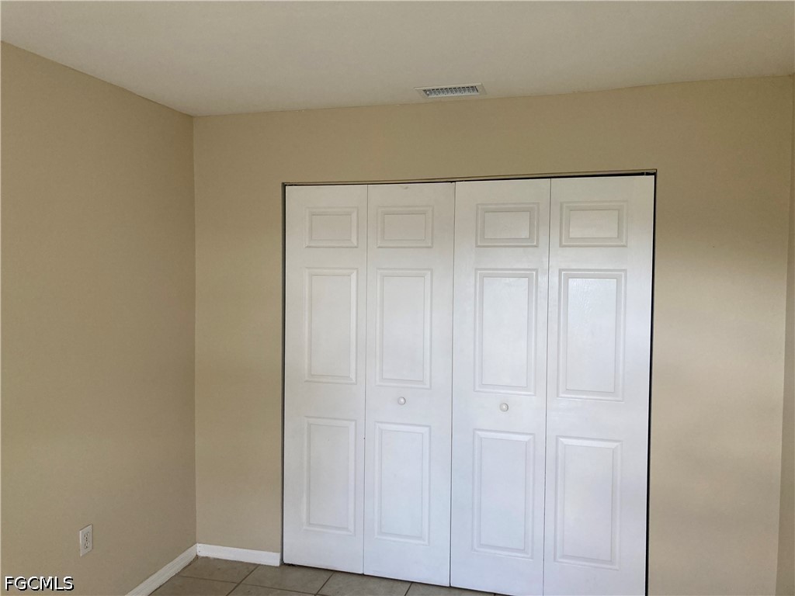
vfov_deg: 49.7
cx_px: 398
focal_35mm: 28
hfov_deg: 63.4
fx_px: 643
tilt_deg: -3.5
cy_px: 298
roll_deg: -1.2
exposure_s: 1/70
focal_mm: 3.99
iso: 80
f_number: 1.8
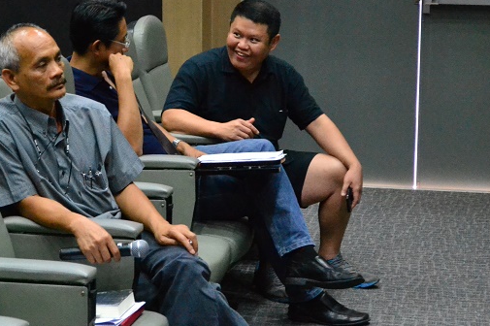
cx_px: 130
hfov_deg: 15.6
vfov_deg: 10.5
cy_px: 125
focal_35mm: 131
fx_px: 1779
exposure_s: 1/30
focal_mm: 55
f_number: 5.6
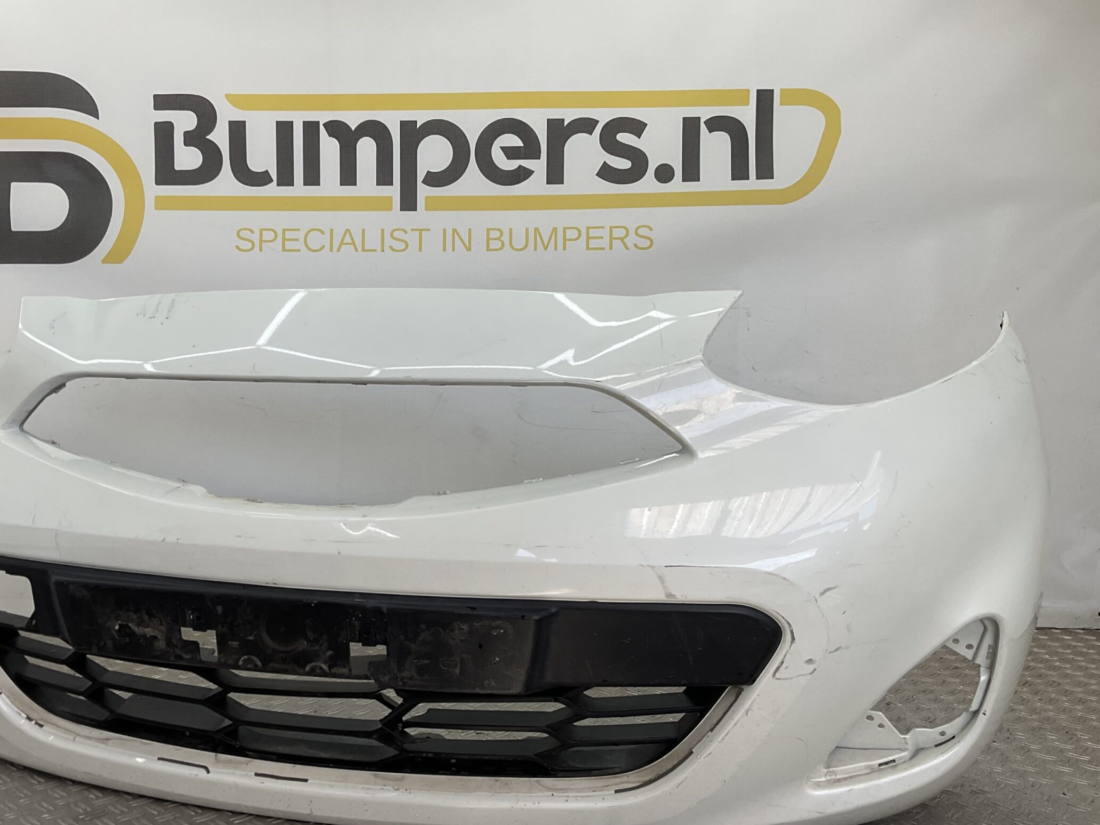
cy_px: 476
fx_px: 1144
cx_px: 452
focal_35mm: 36
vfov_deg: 39.6
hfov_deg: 51.1
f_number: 1.8
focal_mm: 3
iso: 16
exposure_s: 1/223
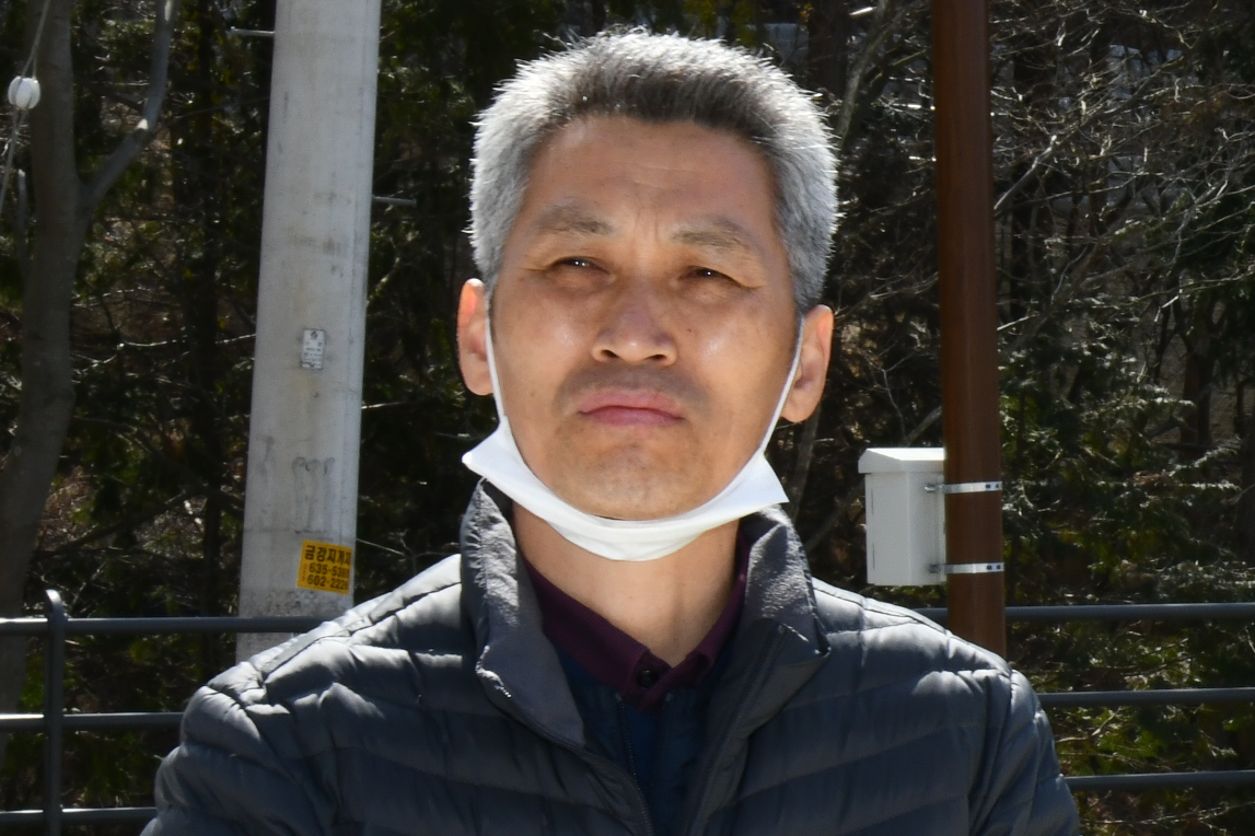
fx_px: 5018
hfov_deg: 13.1
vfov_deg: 9.5
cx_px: 2103
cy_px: 616
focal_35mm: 144
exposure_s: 1/125
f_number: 22
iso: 400
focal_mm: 40
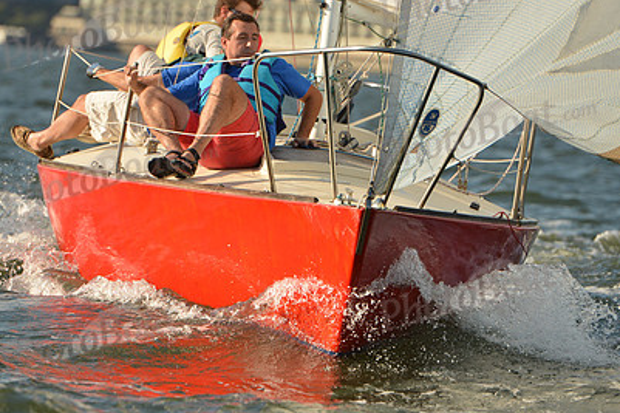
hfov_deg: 7.5
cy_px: 233
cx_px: 300
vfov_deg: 5.0
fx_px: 4734
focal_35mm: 275
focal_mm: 190
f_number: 5
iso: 400
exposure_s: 1/1250
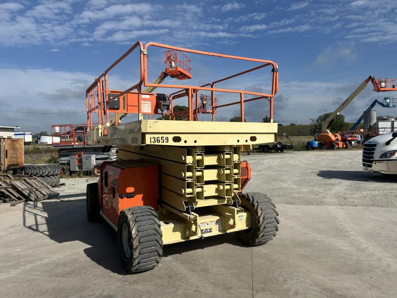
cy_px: 149
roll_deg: +1.0
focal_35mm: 26
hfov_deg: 67.3
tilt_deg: -2.2
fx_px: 298
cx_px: 198
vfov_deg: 53.1
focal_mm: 5.7
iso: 50
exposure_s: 1/6579
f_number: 1.5
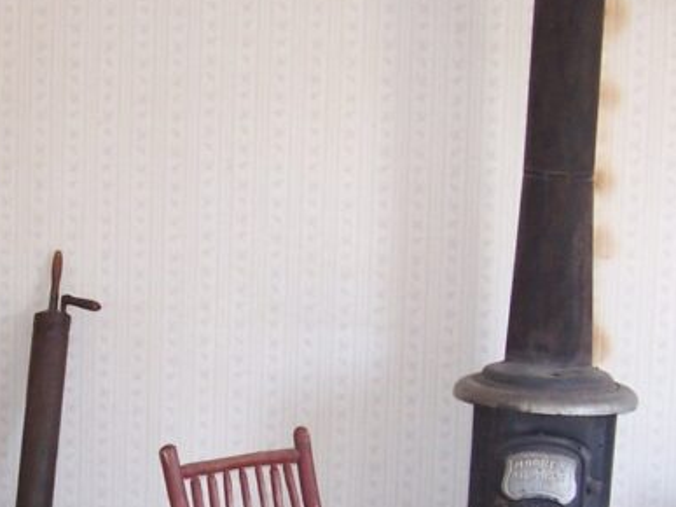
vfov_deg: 16.3
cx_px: 201
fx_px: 1757
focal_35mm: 90
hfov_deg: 21.7
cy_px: 379
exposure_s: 1/90
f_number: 2.7
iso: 125
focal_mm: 5.6
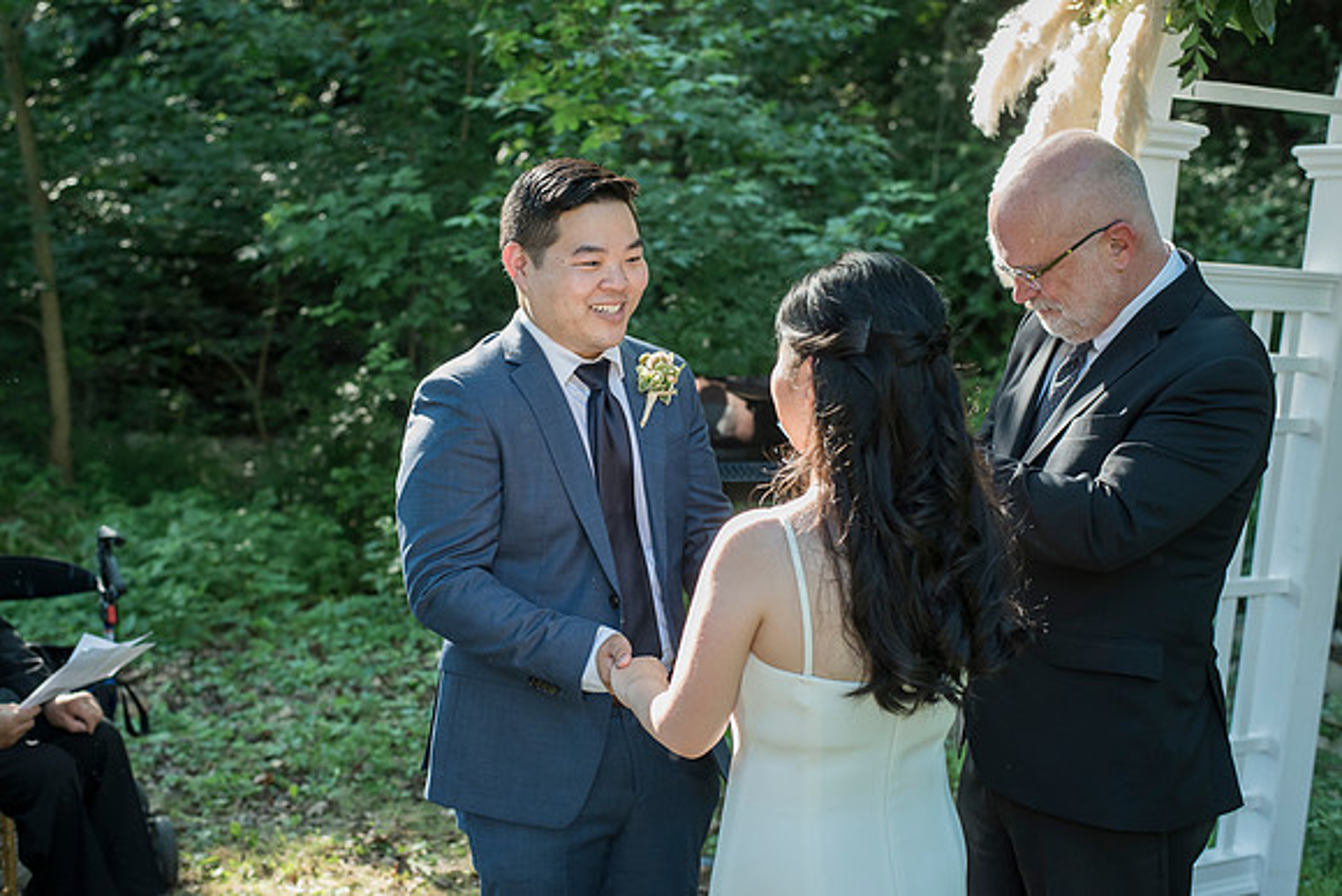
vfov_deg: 25.3
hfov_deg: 37.1
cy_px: 416
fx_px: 1996
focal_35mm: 54
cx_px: 624
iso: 1000
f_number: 4
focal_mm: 50
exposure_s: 1/500
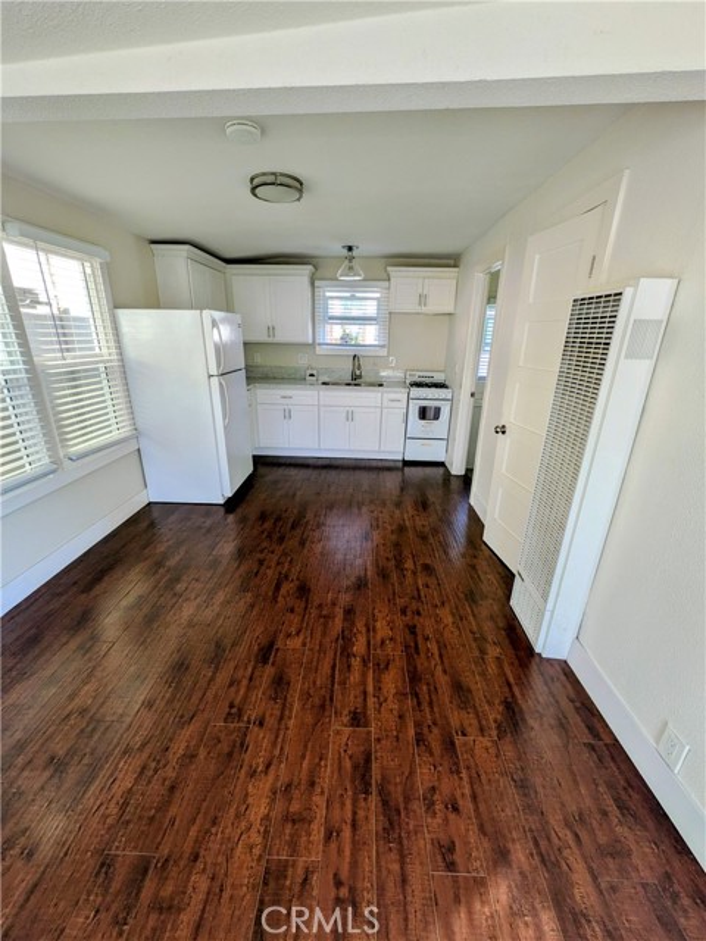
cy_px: 470
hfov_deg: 85.7
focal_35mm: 14
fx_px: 381
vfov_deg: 102.1
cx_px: 353
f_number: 2.2
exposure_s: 1/120
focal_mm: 1.85
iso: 66
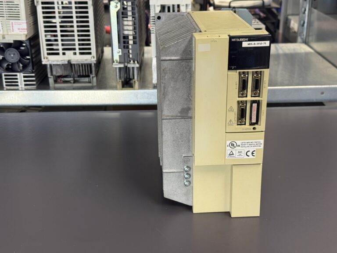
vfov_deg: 30.3
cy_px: 126
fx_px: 467
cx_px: 168
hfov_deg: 39.7
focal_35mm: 48
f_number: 1.78
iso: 160
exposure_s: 1/50
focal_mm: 6.76
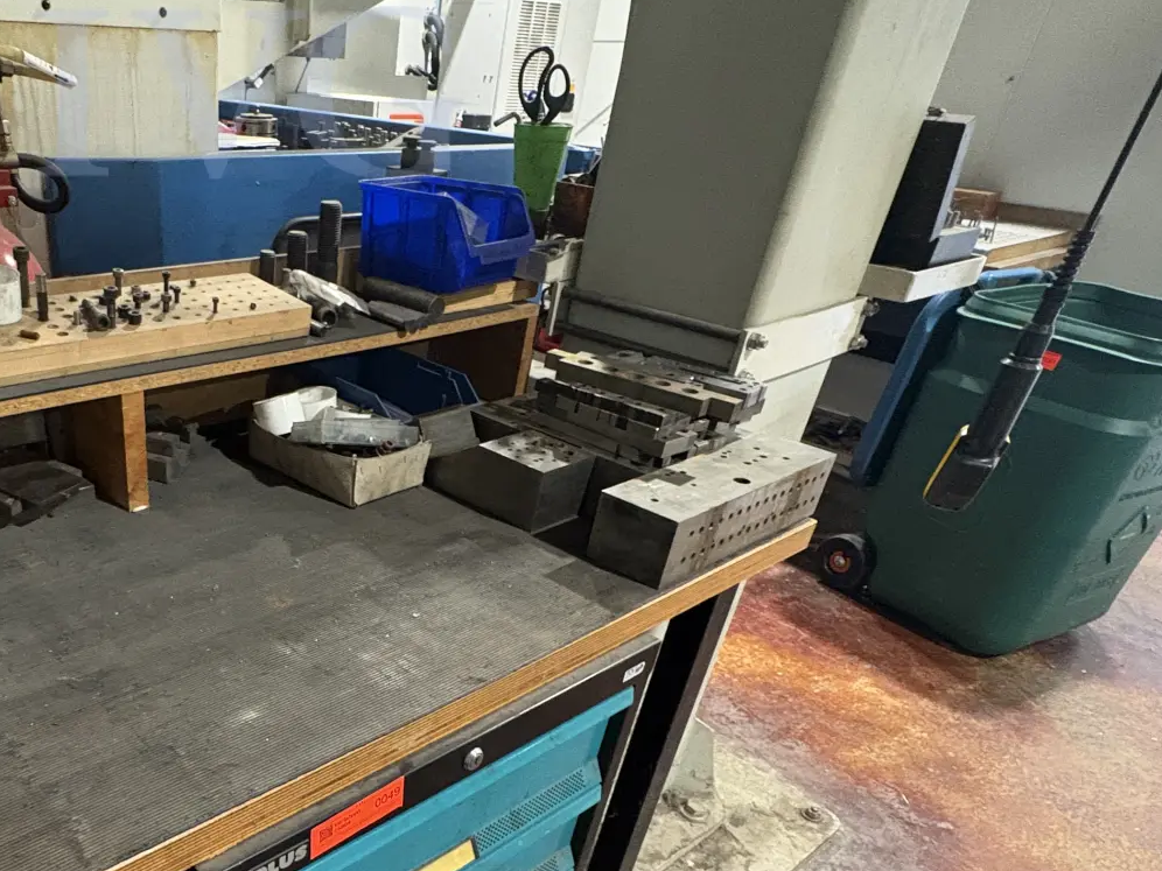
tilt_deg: -35.1
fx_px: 906
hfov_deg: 61.8
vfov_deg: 48.9
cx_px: 298
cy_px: 677
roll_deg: -3.6
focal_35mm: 27
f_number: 2.2
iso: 640
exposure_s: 1/50
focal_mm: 2.22
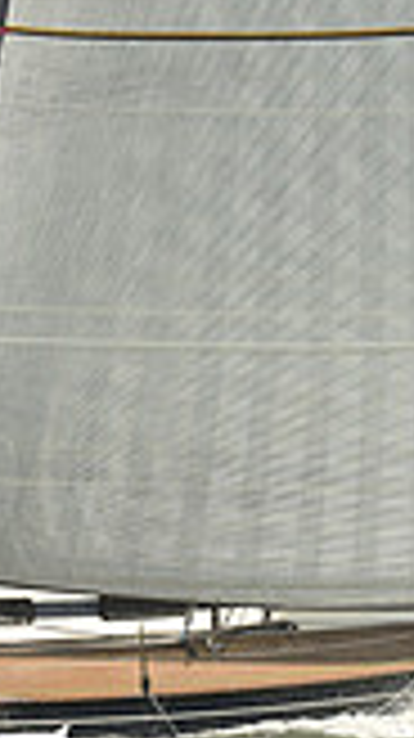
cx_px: 189
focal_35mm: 259
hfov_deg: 4.7
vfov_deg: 8.3
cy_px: 412
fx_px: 5065
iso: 250
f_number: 9
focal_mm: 70
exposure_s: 1/800
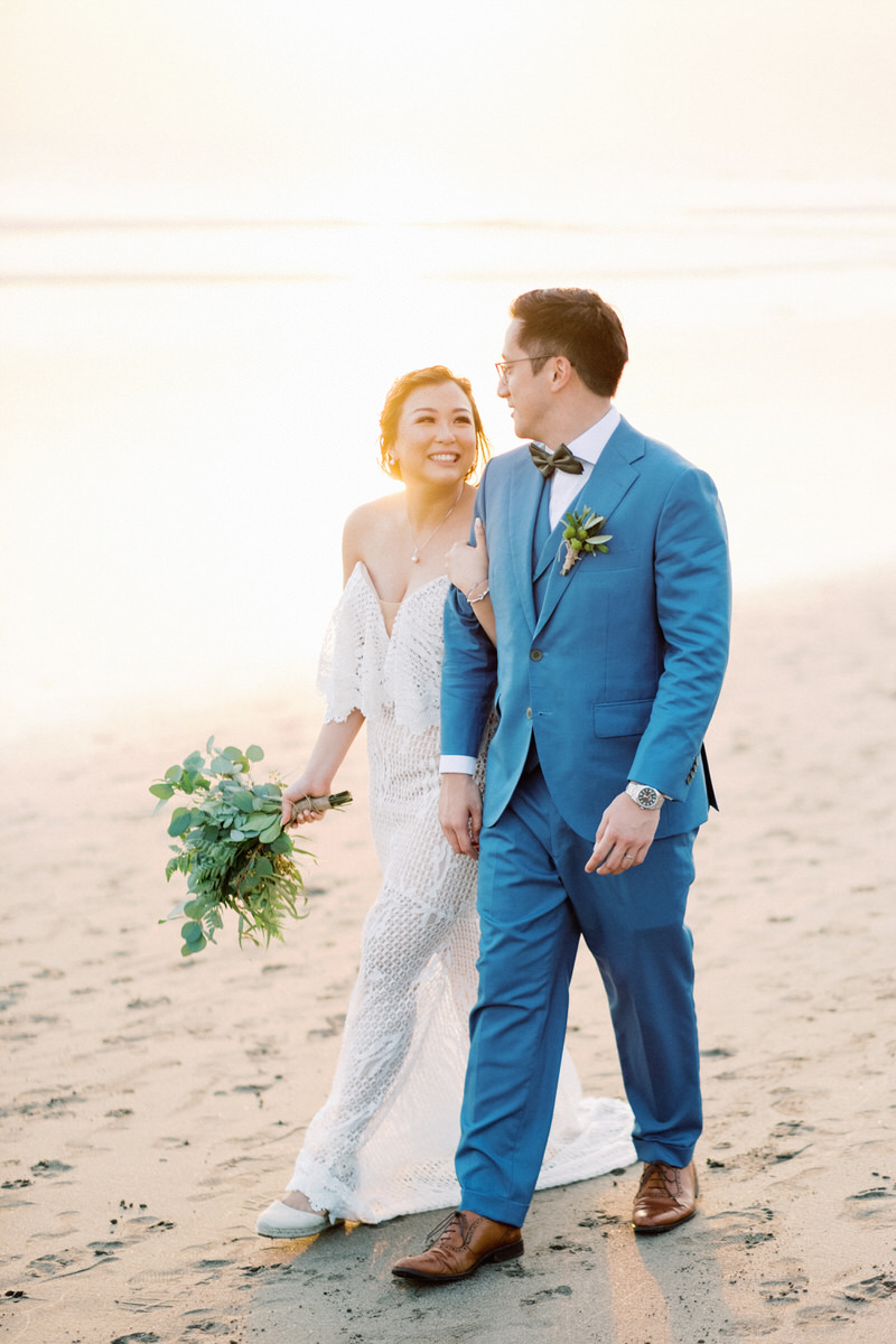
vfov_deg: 24.2
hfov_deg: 16.3
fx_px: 3136
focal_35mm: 84
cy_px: 672
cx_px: 448
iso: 200
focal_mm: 56
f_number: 1.2
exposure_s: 1/1900
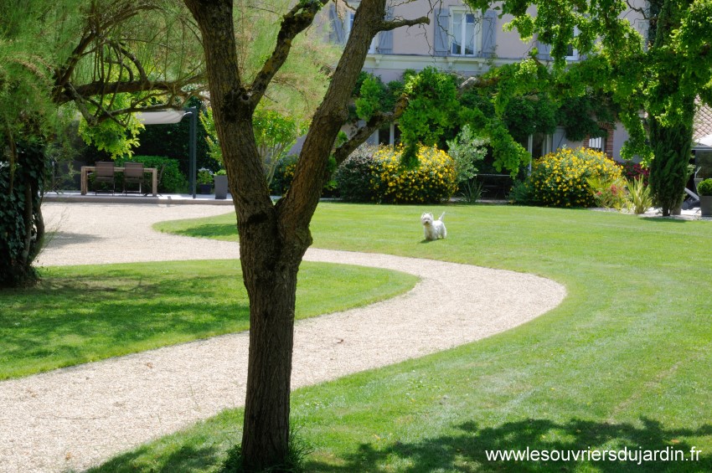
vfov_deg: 23.7
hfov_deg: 35.1
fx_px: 1126
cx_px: 356
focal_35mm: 57
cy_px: 236
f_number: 22
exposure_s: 1/13
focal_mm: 38
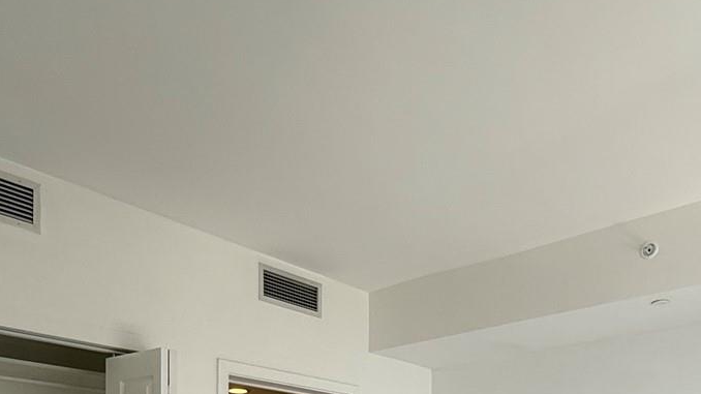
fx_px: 669
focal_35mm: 36
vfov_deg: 28.0
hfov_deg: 55.2
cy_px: 491
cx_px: 378
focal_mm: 2.22
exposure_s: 1/120
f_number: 2.2
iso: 80
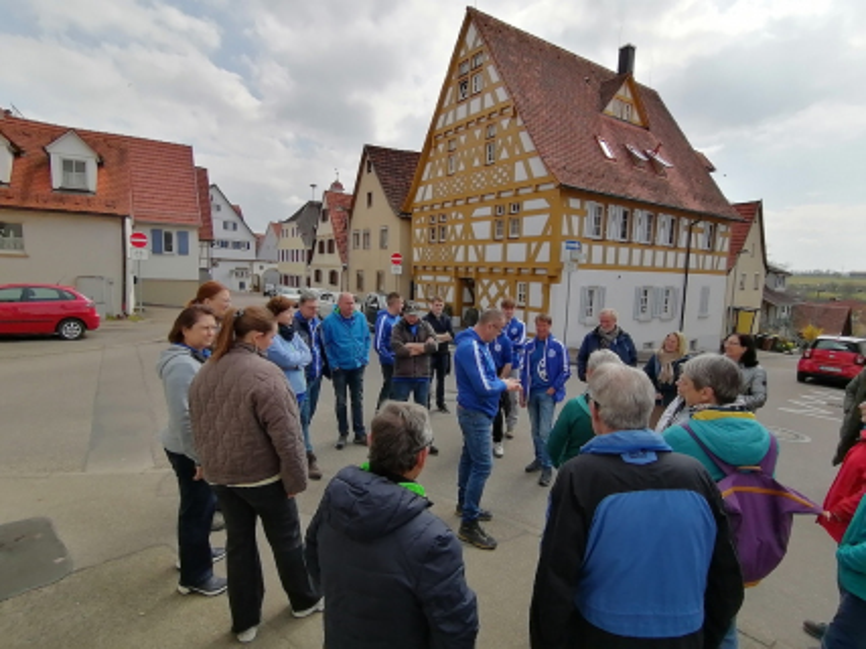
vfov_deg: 74.7
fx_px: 425
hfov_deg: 91.0
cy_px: 324
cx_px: 433
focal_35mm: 17
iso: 50
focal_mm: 2.7
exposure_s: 1/1562
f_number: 2.4
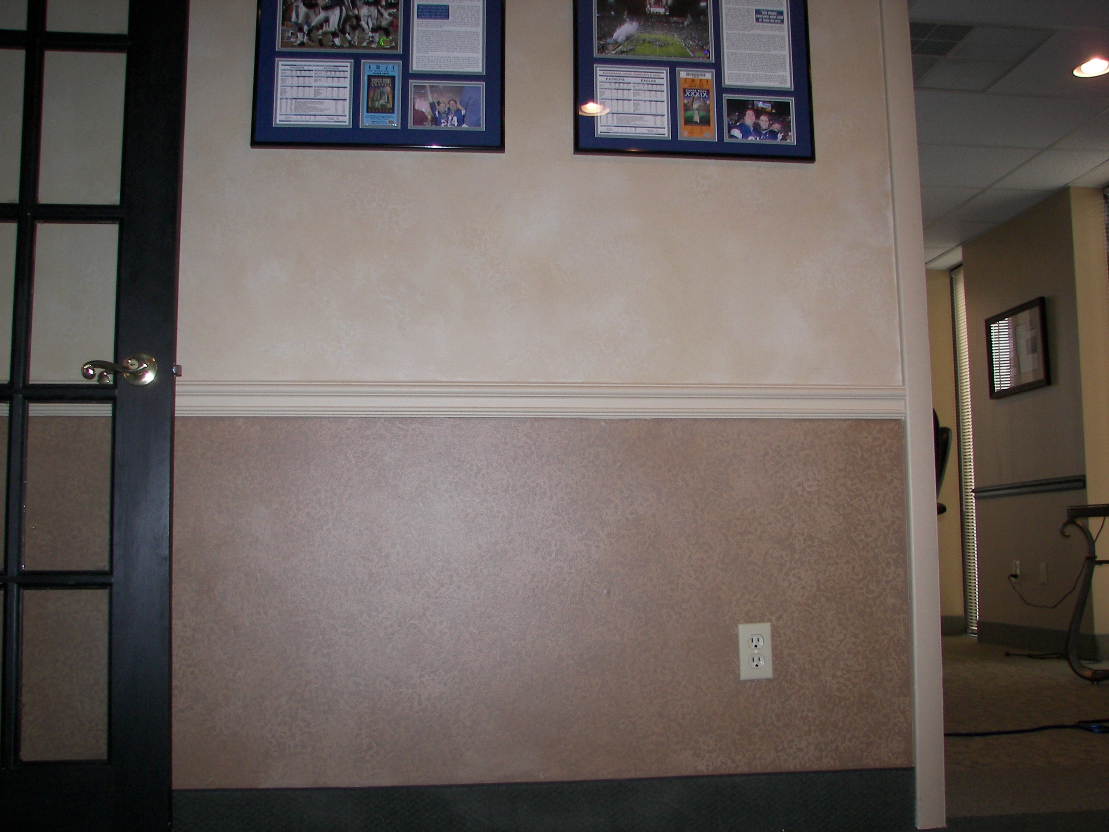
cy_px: 416
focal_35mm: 36
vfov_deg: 39.7
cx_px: 554
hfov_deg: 51.4
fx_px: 1153
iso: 100
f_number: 2.8
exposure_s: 1/30
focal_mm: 6
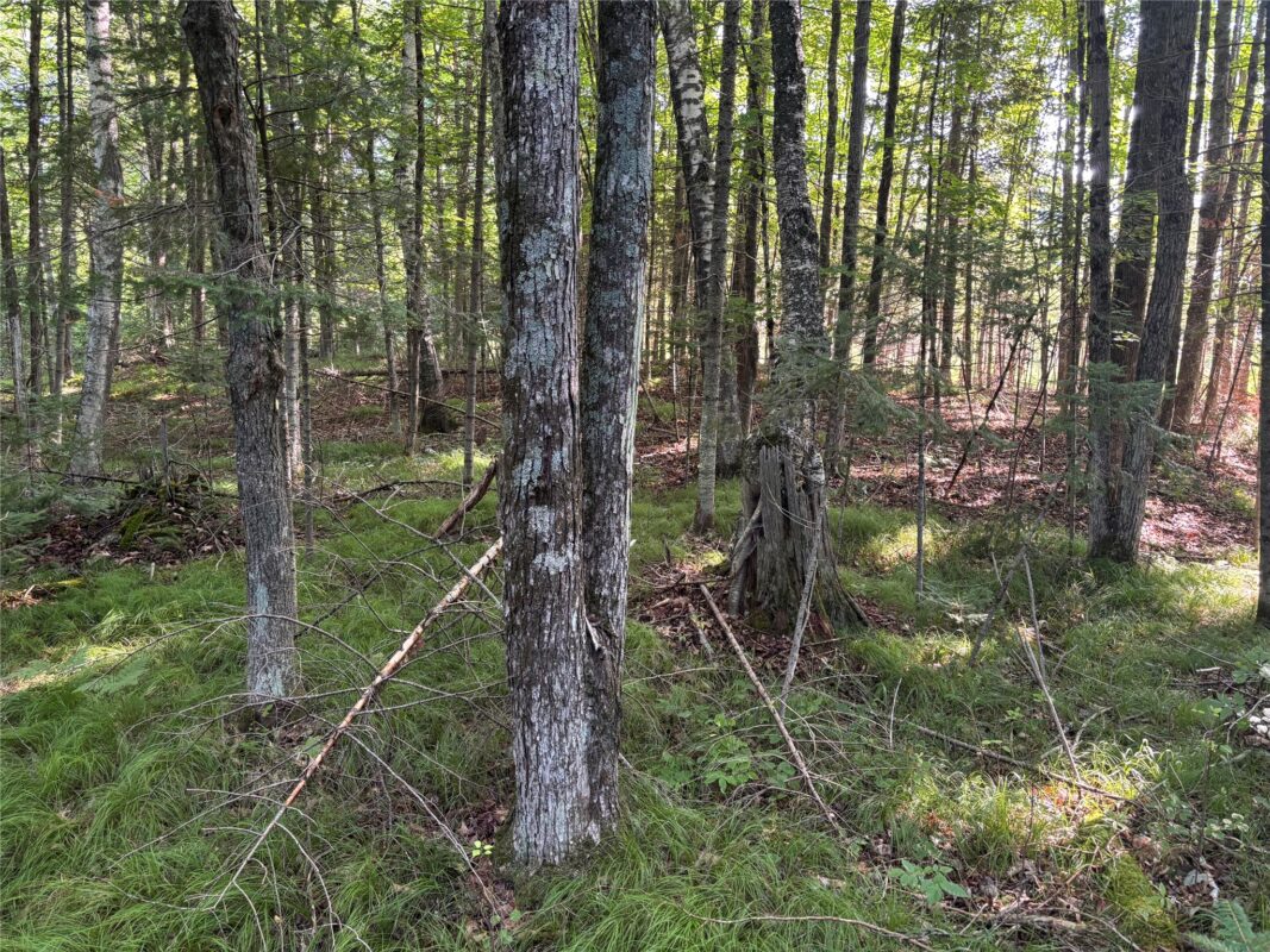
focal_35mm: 26
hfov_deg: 67.3
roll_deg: -0.2
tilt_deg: -6.4
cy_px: 476
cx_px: 635
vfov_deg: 53.1
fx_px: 954
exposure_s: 1/60
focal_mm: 5.96
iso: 200
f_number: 1.6
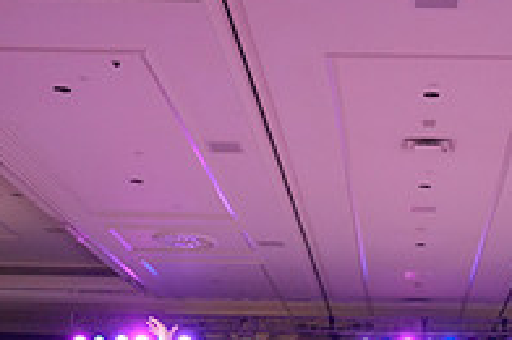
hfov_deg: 23.4
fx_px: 1221
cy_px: 446
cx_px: 400
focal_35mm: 86
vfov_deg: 15.1
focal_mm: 29
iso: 3200
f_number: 2.8
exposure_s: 1/500
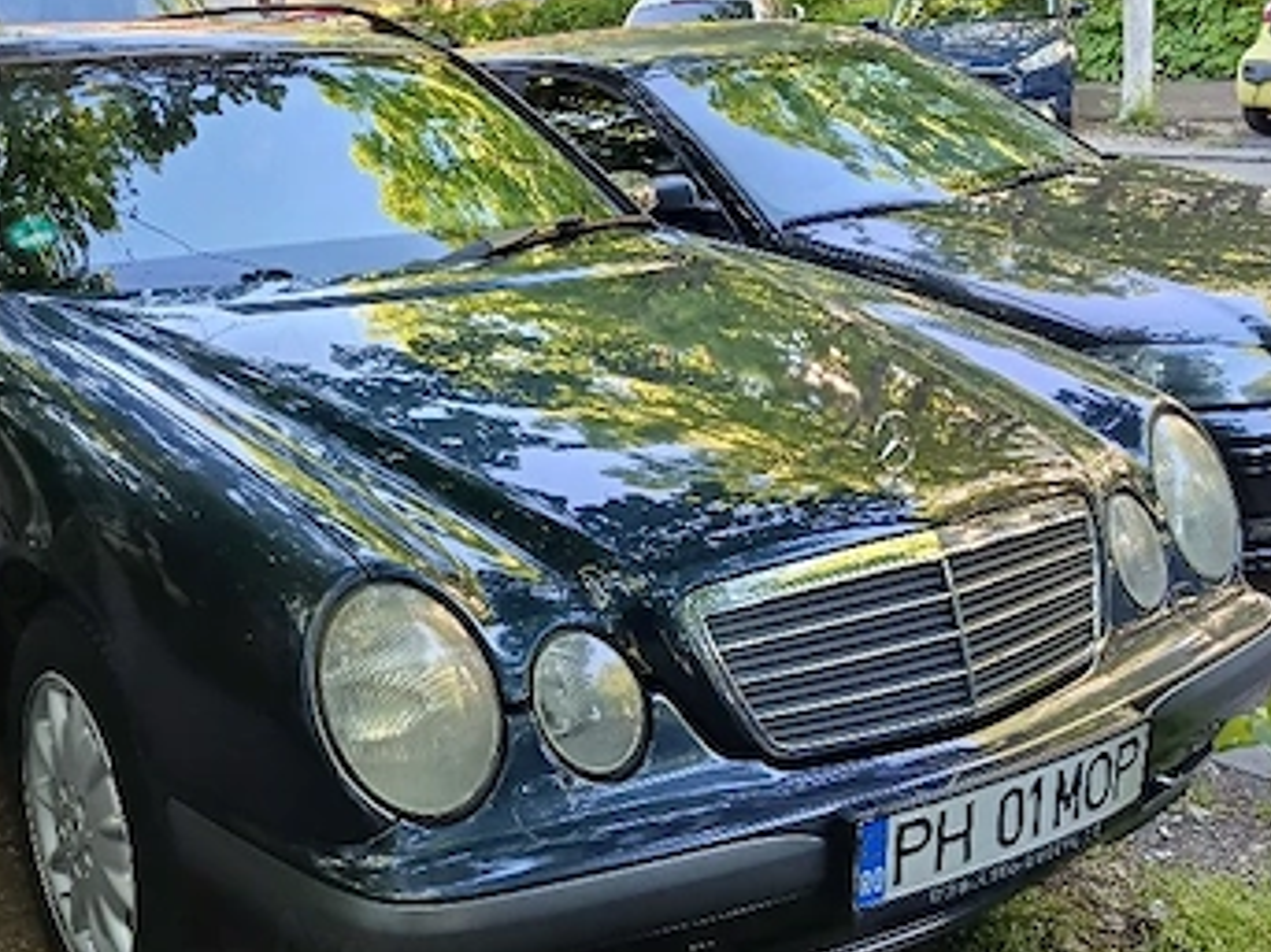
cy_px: 456
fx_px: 1542
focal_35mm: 42
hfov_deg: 43.7
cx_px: 359
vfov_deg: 34.3
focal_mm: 5.24
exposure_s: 1/100
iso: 415
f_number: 1.7
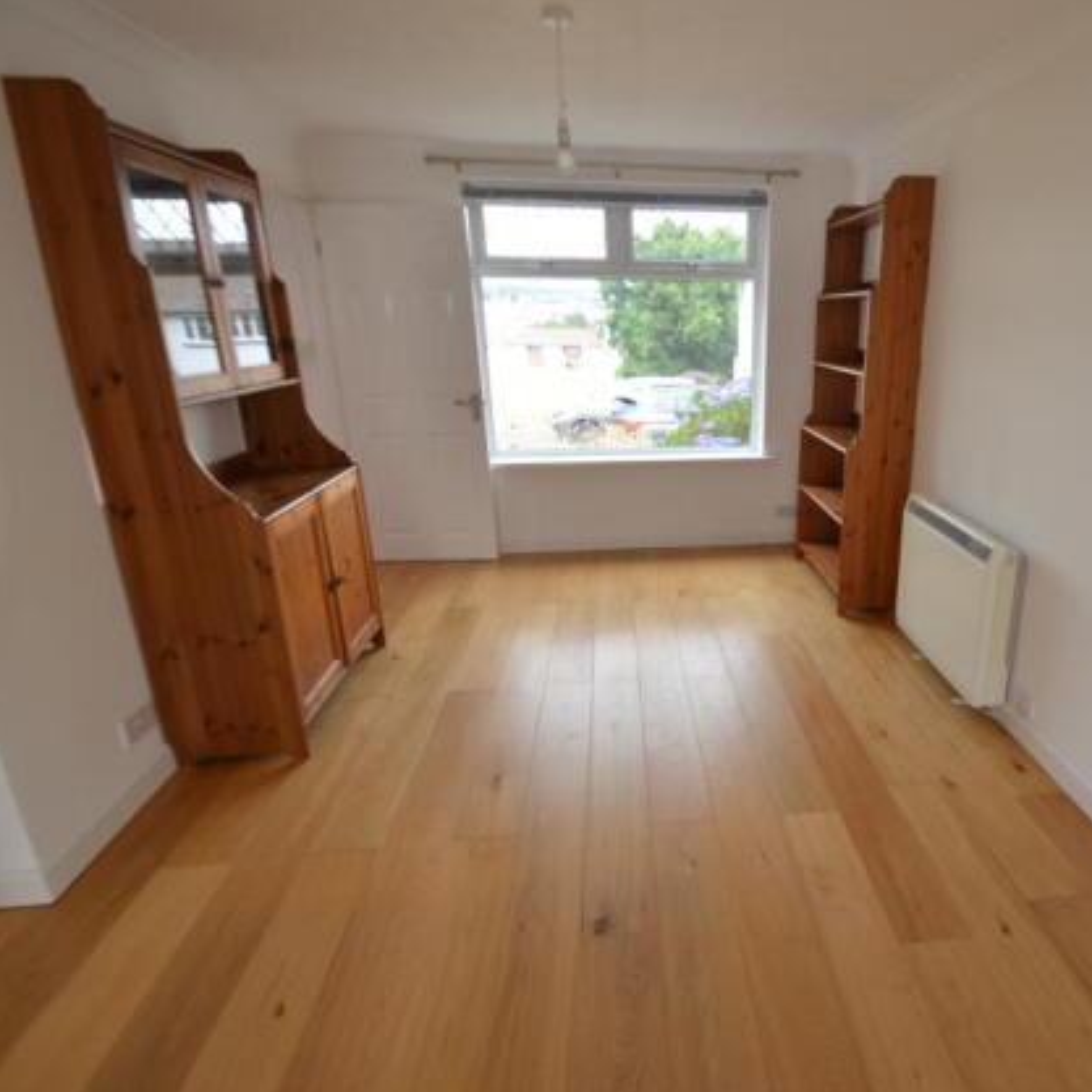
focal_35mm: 20
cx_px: 720
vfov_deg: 74.8
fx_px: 714
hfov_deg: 72.8
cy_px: 558
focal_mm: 10
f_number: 3.5
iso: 400
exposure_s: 1/125
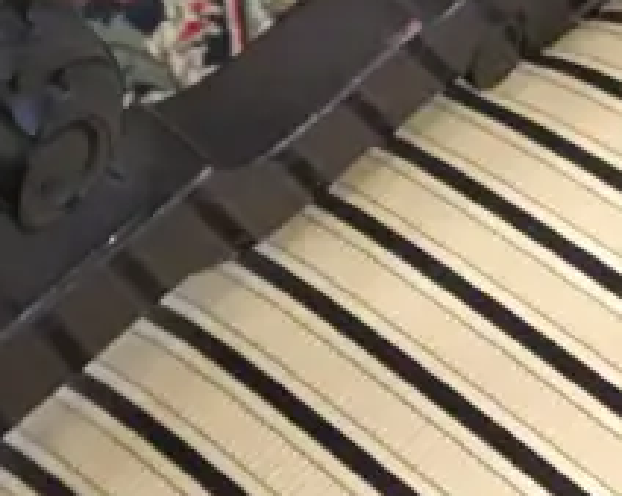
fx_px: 2519
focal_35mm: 137
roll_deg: +1.1
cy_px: -710
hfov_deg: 13.5
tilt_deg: -41.2
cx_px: -200
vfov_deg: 9.8
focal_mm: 4.15
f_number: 2.2
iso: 64
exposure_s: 1/17
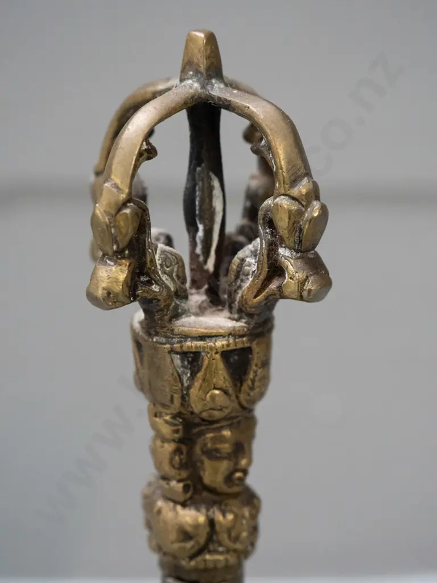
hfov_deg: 18.4
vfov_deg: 24.4
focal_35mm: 80
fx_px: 1347
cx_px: 218
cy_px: 292
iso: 3200
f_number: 5
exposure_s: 1/100
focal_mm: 40
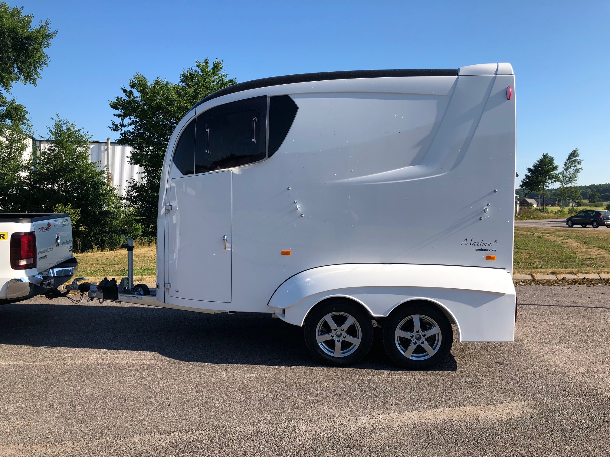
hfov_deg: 63.4
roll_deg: -0.6
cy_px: 228
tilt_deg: -2.1
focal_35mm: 28
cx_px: 305
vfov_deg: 49.7
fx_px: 493
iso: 20
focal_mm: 3.99
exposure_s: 1/1517
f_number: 1.8
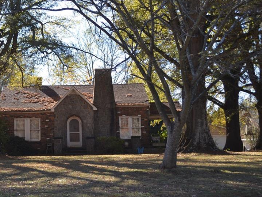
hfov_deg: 26.1
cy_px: 88
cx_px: 76
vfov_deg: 19.9
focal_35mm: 74
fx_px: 560
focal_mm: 36
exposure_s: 1/125
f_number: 5
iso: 100
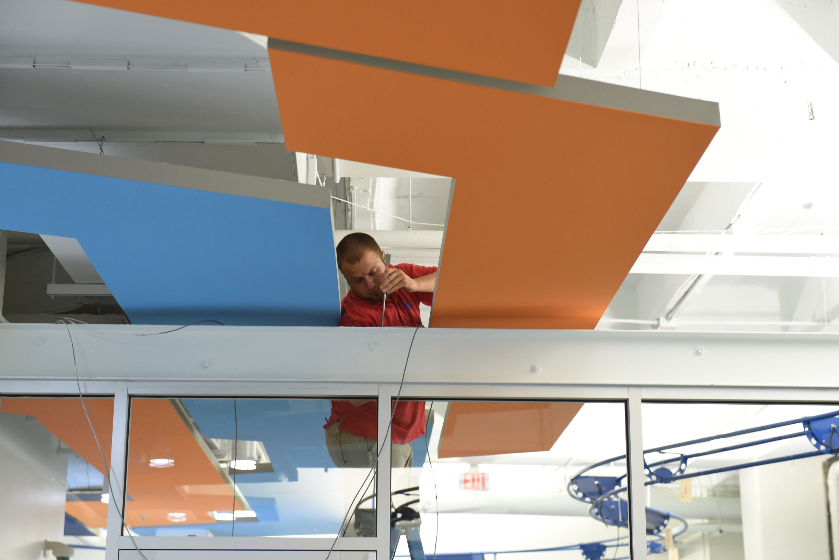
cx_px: 420
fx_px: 1632
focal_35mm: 70
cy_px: 280
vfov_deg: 19.5
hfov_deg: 28.8
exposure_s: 1/60
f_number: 4
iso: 2000
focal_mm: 70
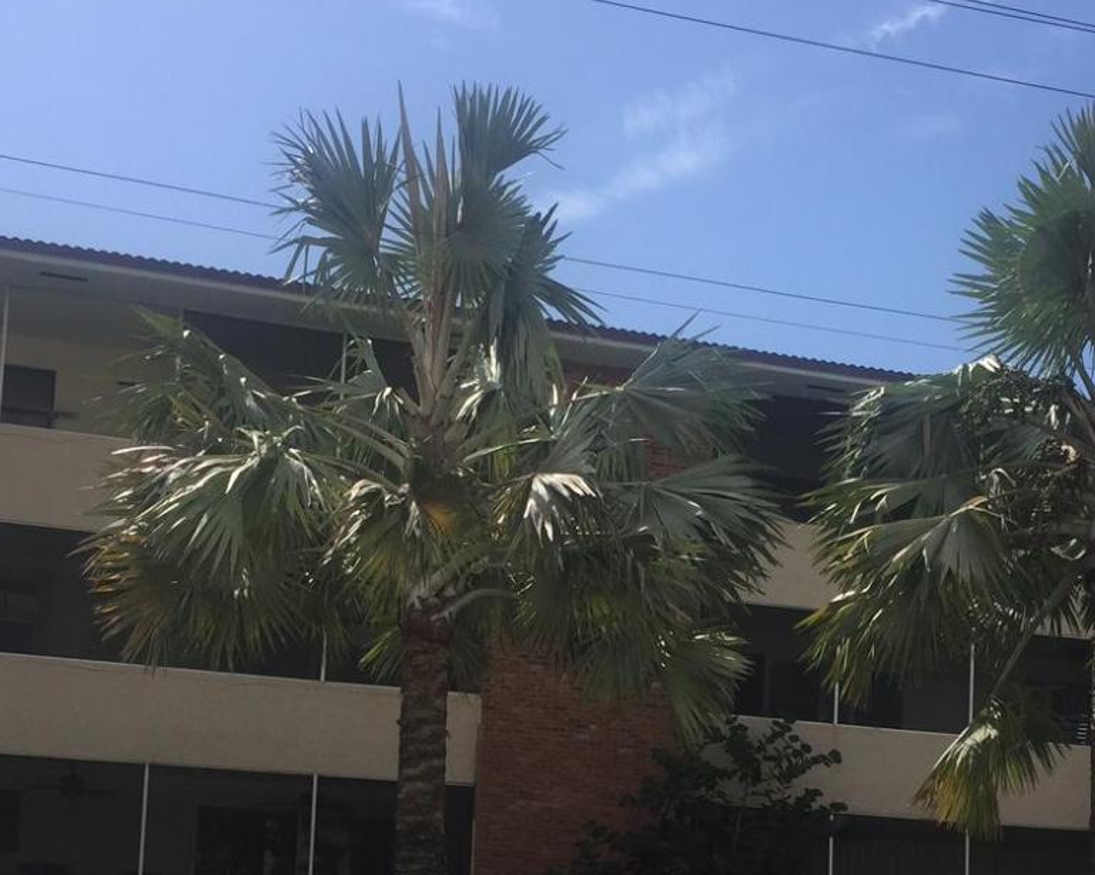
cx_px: 730
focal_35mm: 59
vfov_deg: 25.0
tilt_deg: +4.4
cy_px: 798
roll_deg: -2.5
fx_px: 1912
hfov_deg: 31.7
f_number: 2.2
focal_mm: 4.15
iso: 32
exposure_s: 1/2083
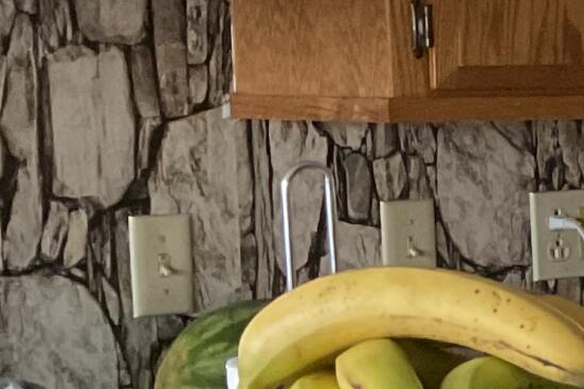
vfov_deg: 8.4
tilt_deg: -6.4
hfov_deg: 10.5
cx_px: 1486
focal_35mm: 164
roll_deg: -0.3
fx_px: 2660
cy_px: 297
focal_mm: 3
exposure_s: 1/40
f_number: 1.8
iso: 250
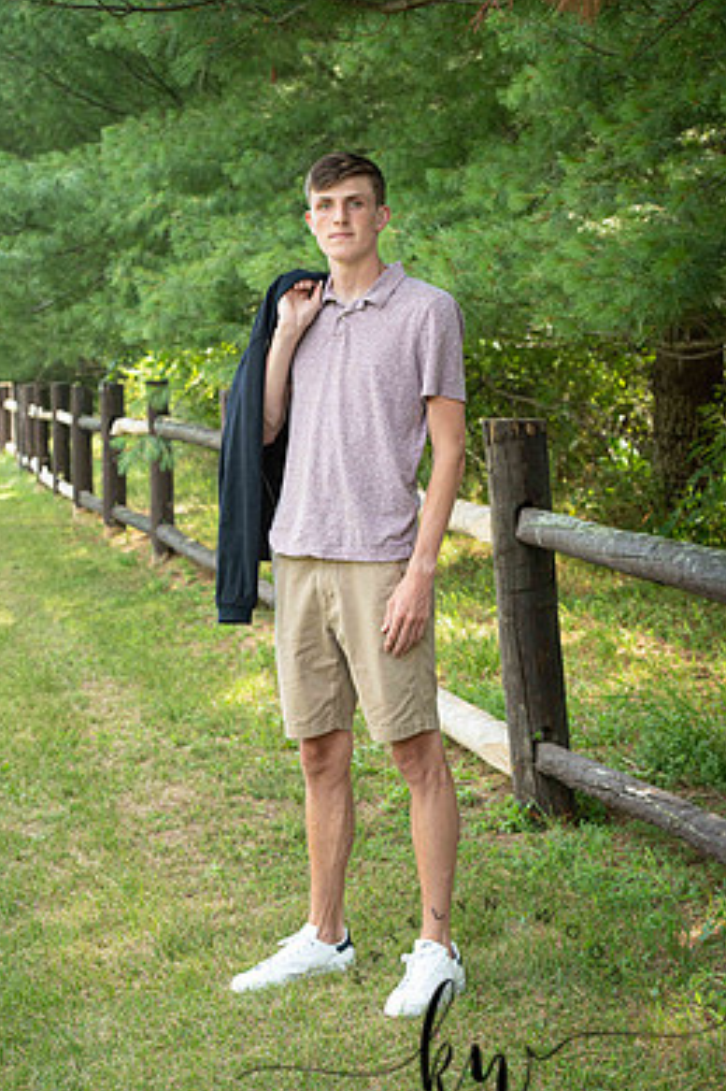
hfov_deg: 16.8
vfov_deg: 25.1
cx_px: 317
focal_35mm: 81
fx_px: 2452
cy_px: 597
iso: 500
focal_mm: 70
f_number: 6.3
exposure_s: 1/200
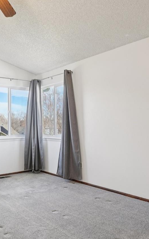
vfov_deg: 59.7
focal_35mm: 32
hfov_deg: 39.2
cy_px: 126
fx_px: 208
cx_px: 56
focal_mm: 11
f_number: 8
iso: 250
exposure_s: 1/30
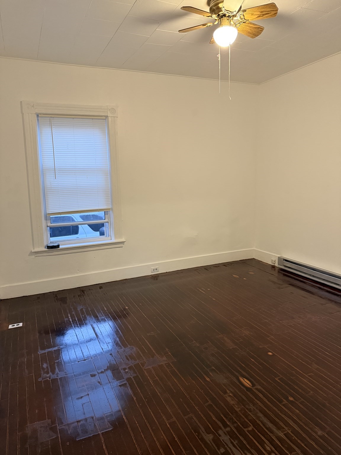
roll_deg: +1.3
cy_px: 228
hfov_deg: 56.8
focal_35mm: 24
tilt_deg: -7.1
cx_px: 170
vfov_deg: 71.6
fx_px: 315
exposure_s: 1/60
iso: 500
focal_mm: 6.76
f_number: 1.78
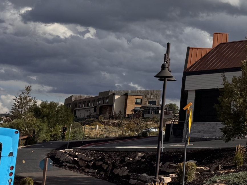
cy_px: 3
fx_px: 507
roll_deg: -0.8
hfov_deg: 23.4
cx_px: 342
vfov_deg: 20.1
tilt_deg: +14.2
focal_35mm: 71
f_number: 1.78
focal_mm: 6.76
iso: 80
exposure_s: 1/10417
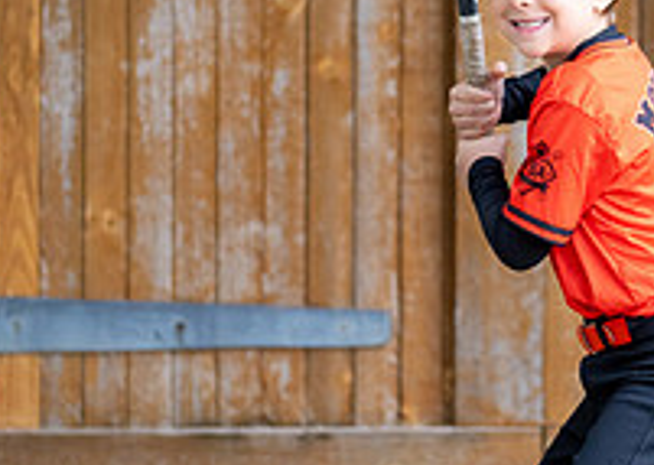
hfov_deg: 10.2
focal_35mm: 197
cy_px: 186
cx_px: 502
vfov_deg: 7.3
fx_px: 3654
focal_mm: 50
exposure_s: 1/640
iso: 500
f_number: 1.2
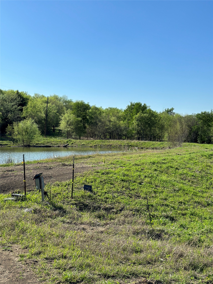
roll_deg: -0.5
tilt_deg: -0.5
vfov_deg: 39.7
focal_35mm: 48
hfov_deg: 30.3
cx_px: 106
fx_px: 394
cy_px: 142
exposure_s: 1/7092
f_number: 1.78
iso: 100
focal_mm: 6.86
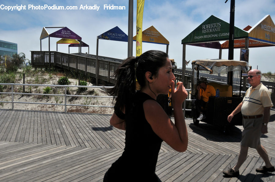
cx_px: 138
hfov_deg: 62.0
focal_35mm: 30
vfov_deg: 43.5
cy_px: 91
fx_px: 229
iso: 200
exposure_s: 1/5000
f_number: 4.5
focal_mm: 20
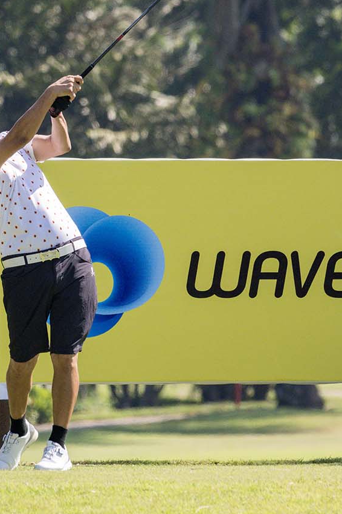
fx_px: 9669
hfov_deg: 2.0
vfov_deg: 3.0
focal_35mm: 678
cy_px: 171
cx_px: 112
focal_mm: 400
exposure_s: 1/2000
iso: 1250
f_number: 8
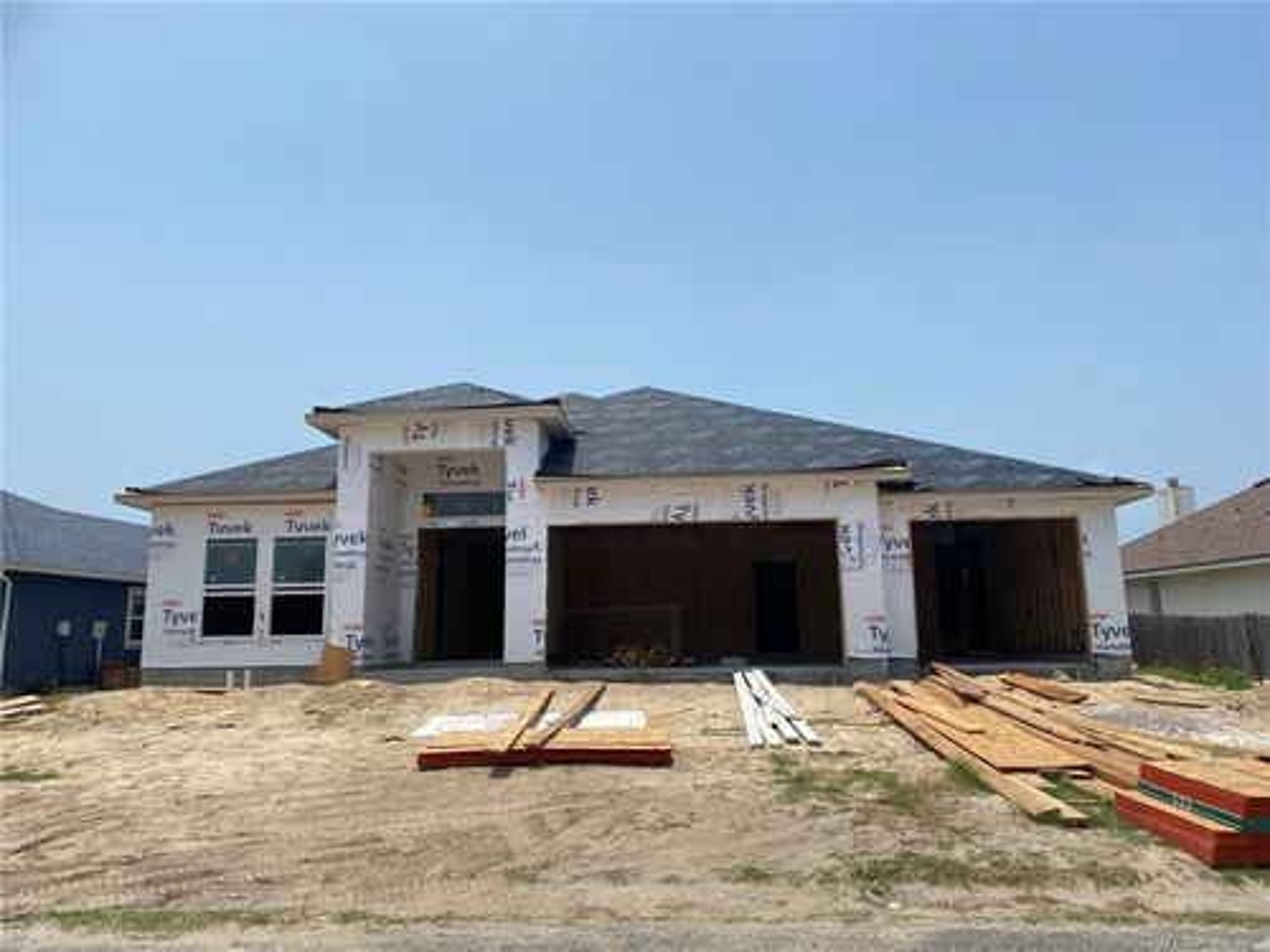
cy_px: 476
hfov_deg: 67.3
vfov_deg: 53.1
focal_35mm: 26
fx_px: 954
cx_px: 635
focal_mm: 4.25
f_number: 1.8
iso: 32
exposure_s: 1/5025
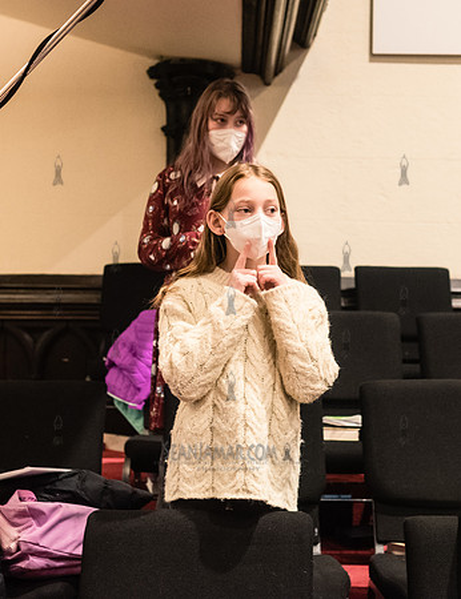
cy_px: 275
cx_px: 241
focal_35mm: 54
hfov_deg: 27.4
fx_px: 947
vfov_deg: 35.1
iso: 4000
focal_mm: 35
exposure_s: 1/125
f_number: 3.5
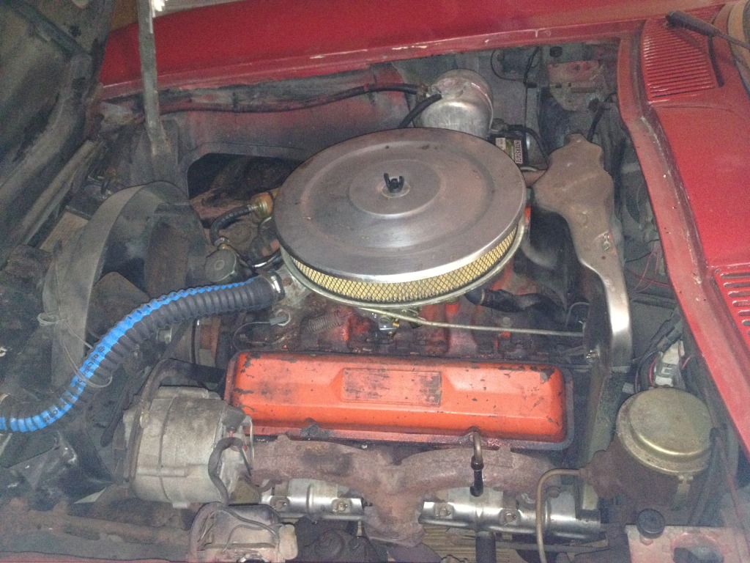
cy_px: 282
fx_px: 758
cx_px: 375
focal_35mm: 35
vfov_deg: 40.7
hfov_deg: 52.6
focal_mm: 4.3
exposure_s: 1/16
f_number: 2.4
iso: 500
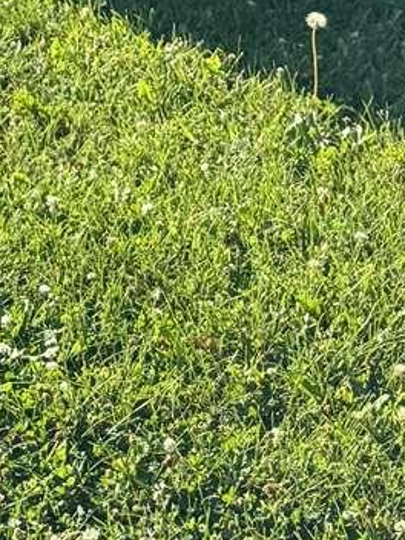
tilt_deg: +1.2
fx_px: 2449
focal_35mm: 157
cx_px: -407
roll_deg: -0.1
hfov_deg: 8.9
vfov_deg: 10.0
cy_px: -974
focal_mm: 6.76
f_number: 1.78
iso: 80
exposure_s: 1/1524
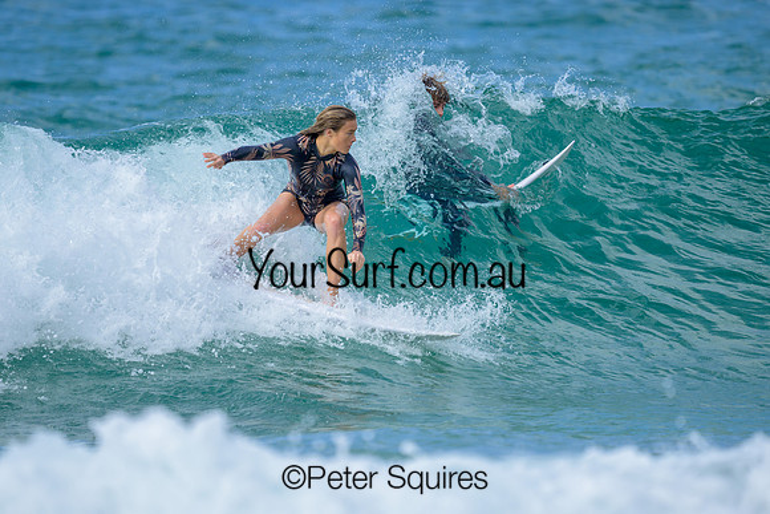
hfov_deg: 2.1
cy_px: 243
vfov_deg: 1.4
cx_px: 306
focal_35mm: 965
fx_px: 20643
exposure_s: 1/2000
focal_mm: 800
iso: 280
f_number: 6.3
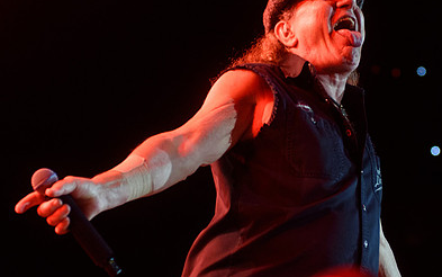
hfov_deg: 13.9
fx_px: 1808
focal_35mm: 150
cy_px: 43
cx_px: 316
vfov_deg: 8.7
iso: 2500
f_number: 4
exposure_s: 1/800
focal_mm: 80
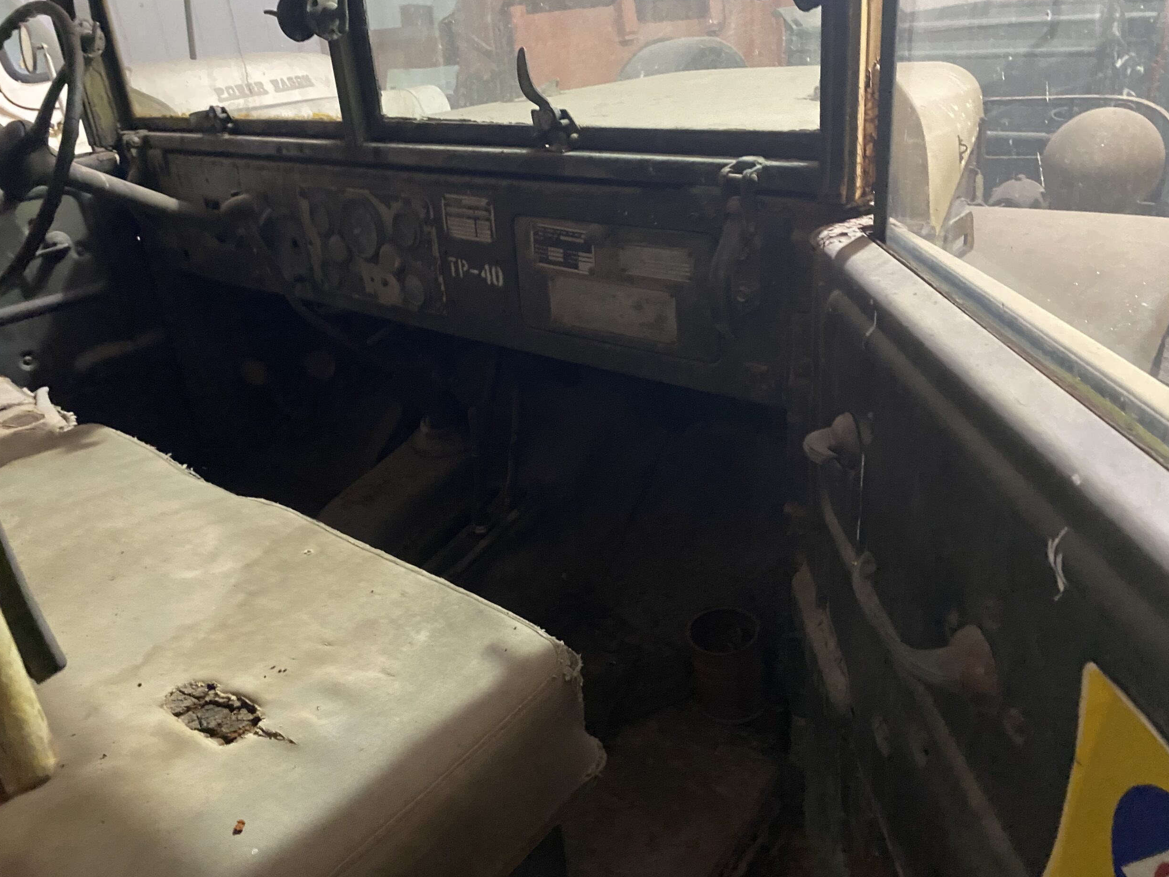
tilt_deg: -26.2
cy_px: 422
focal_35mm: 27
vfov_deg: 51.3
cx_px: 579
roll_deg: +6.9
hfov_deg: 65.3
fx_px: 912
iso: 1000
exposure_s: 1/30
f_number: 1.8
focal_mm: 4.25
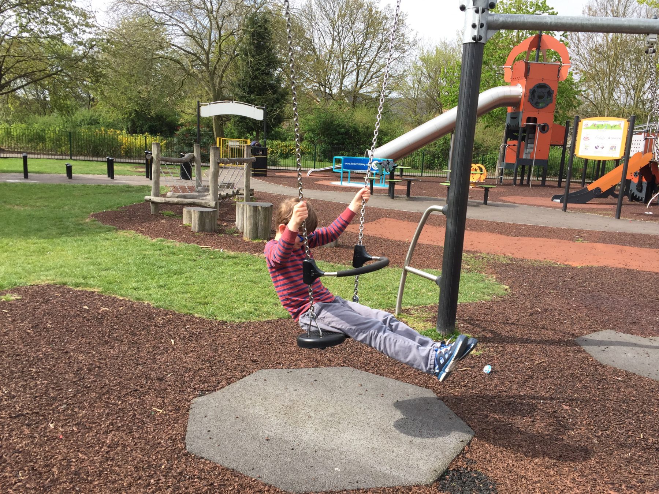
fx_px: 552
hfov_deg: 61.7
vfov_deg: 48.2
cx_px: 330
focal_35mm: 29
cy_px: 247
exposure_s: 1/942
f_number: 2.2
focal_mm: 4.15
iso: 32
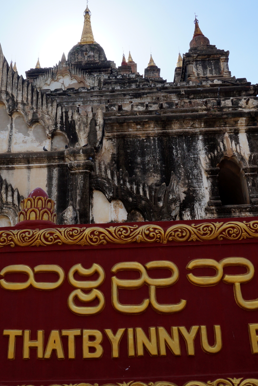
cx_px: 104
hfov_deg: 33.3
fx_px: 430
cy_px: 189
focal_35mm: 40
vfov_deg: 48.5
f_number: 16
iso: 200
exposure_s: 1/160
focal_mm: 16
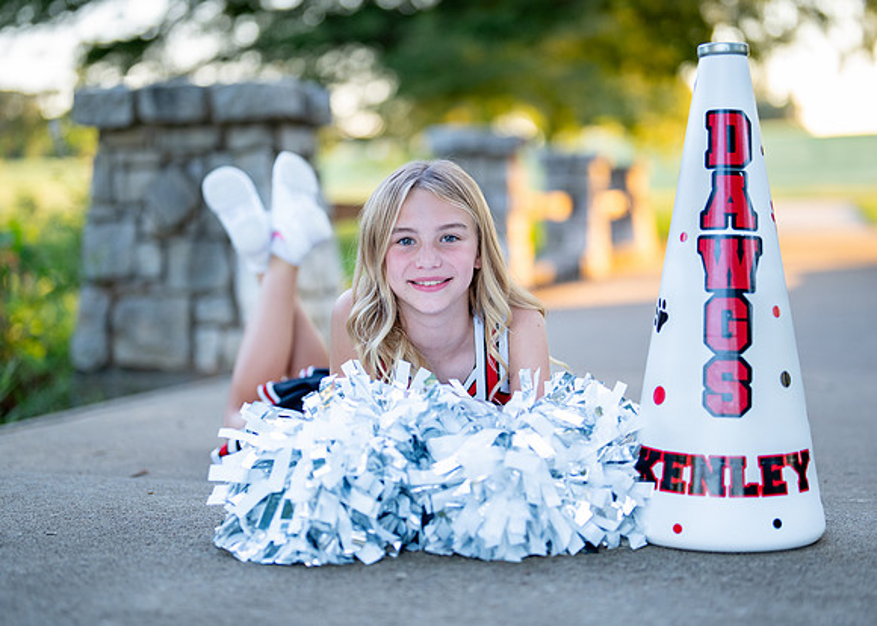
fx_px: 1517
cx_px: 453
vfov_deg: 23.3
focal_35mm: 61
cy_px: 309
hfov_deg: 32.2
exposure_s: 1/800
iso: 320
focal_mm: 50
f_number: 1.2
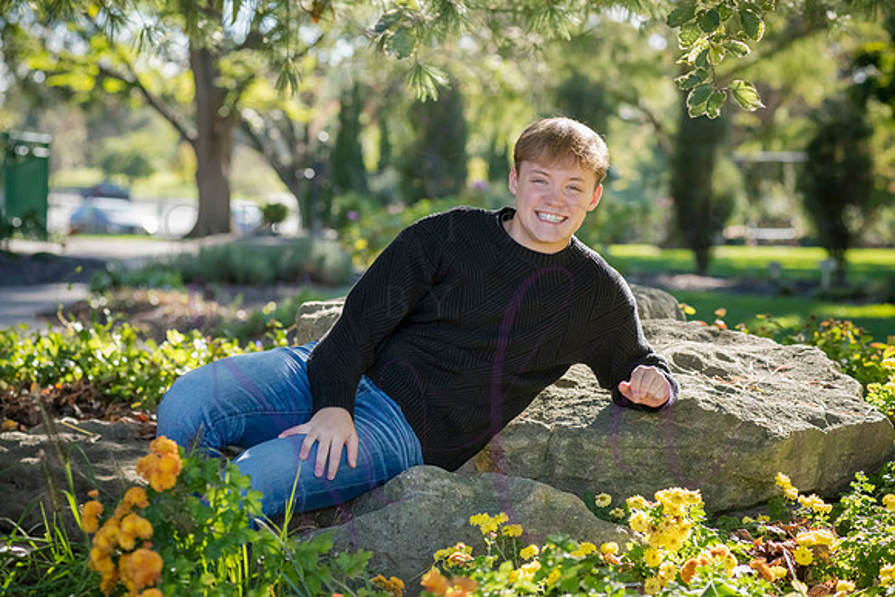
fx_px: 2611
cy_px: 298
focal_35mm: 105
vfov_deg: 13.0
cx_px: 448
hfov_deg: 19.5
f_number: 5
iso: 800
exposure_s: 1/640
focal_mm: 105
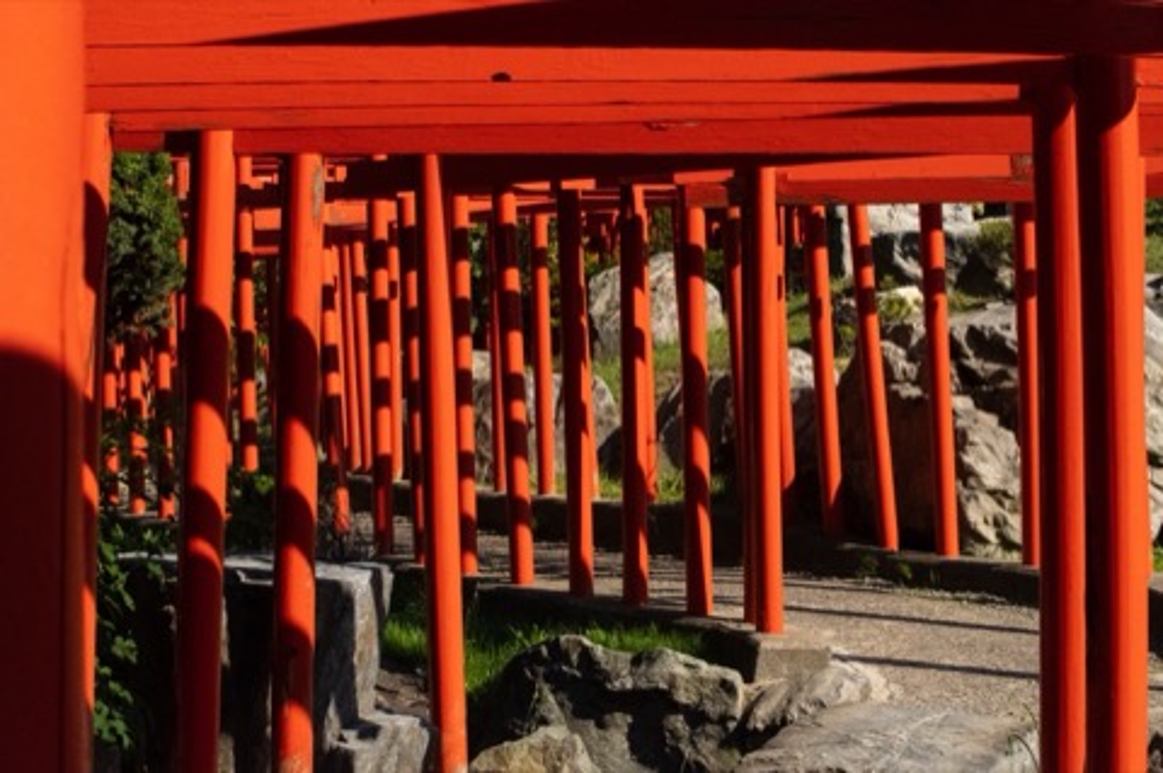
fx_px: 2420
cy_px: 386
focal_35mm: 75
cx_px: 582
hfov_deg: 27.0
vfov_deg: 18.1
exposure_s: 1/500
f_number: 22
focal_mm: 50
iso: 6400
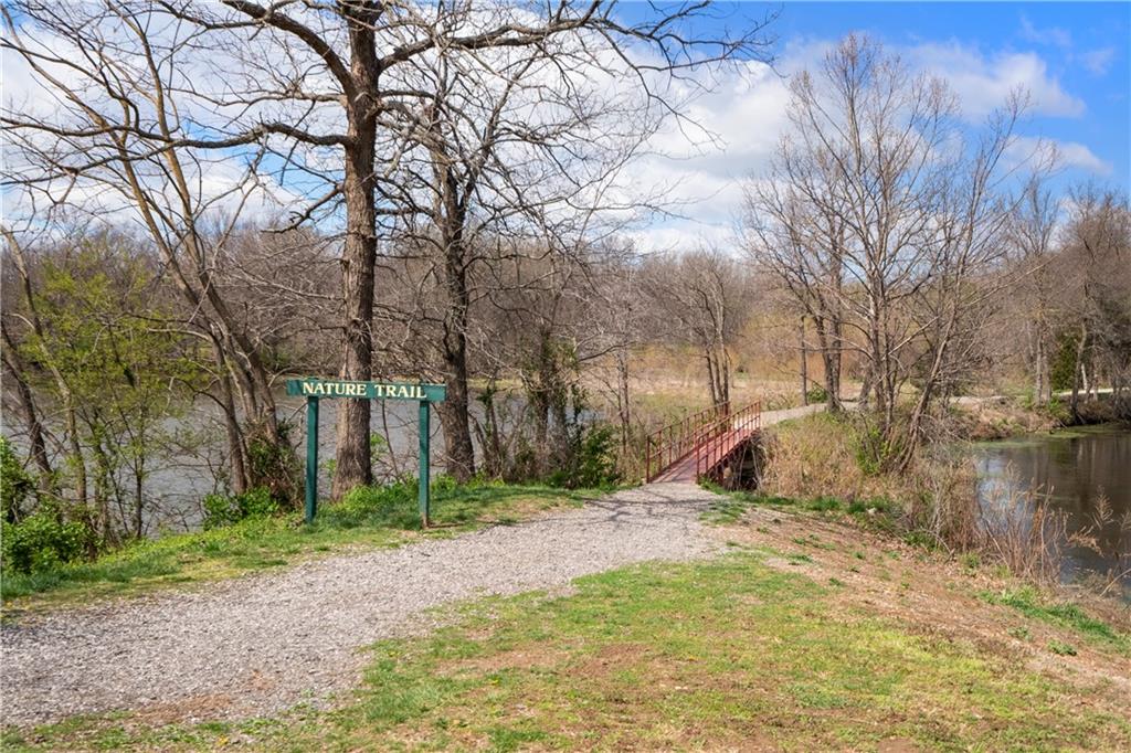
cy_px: 376
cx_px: 566
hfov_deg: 53.1
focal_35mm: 36
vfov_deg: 36.8
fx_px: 1131
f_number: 8
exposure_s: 1/1000
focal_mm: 18
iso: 400
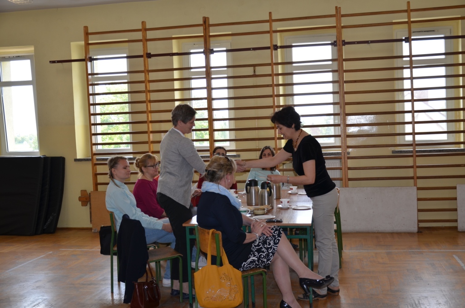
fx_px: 580
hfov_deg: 43.7
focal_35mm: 45
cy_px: 154
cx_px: 232
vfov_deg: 29.7
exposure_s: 1/125
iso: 220
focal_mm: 30
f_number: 4.2
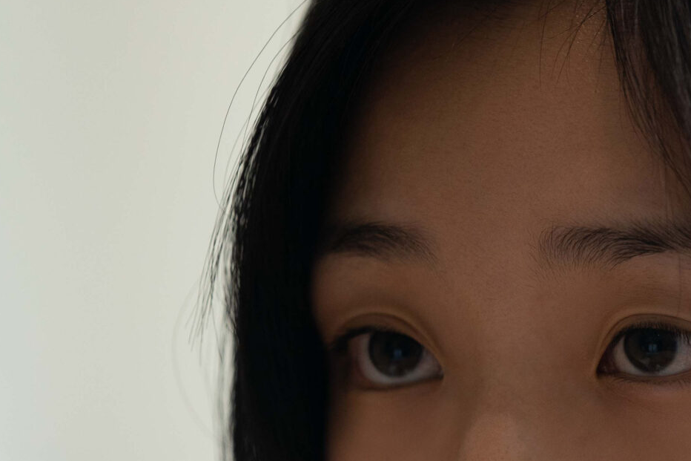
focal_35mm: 412
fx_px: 7906
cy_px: 487
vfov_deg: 3.3
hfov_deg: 5.0
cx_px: 807
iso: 800
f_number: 2.8
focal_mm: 150
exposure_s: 1/125
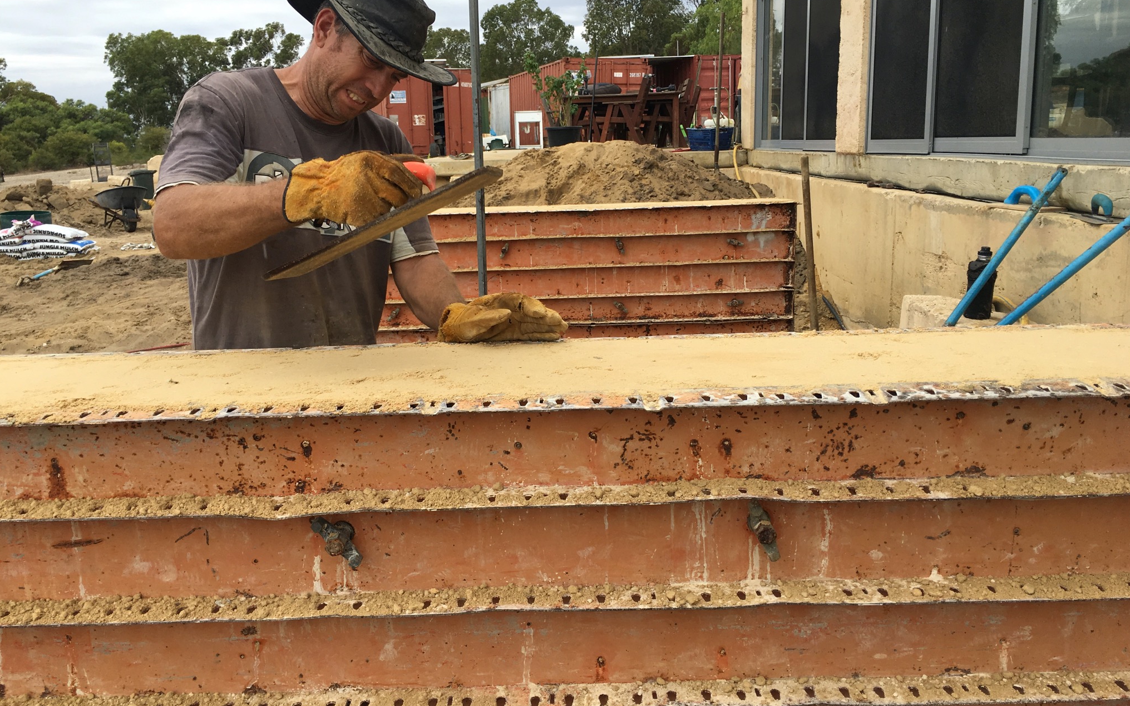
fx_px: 955
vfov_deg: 40.6
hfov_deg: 61.2
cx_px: 568
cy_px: 348
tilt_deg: -9.9
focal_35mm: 31
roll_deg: +1.0
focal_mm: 4.15
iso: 25
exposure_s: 1/793
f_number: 2.2
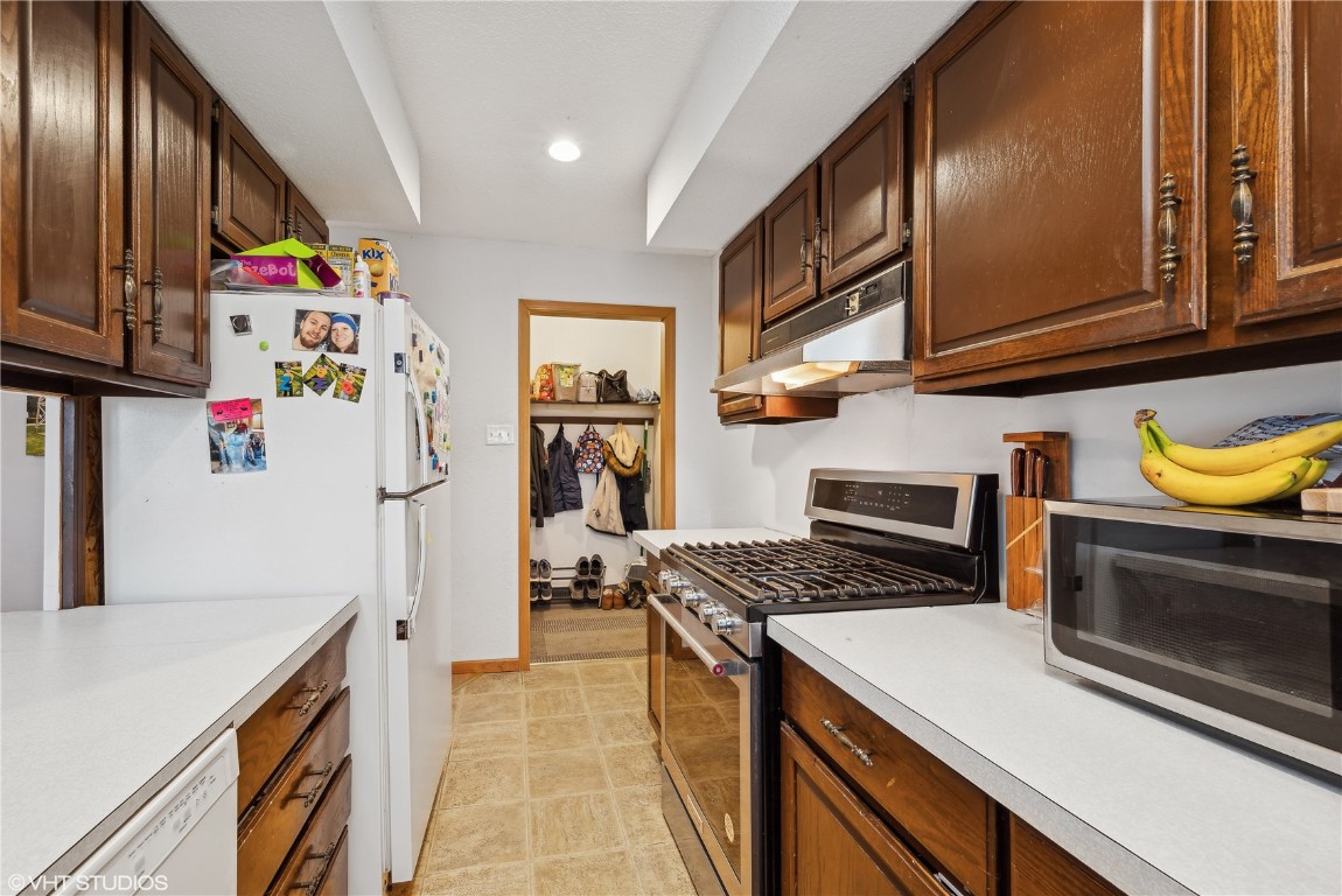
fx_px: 522
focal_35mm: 14
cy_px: 448
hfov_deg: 104.2
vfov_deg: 81.3
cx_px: 671
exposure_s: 1/3.33
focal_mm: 14
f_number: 8
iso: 200
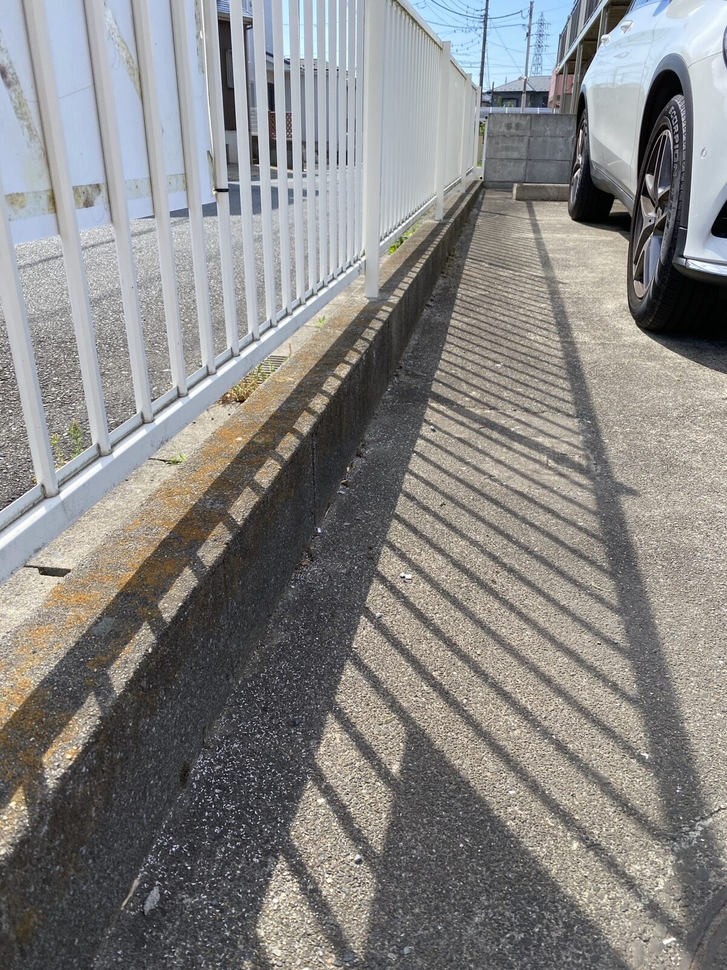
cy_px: 485
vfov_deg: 67.3
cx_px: 364
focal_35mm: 26
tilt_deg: -25.4
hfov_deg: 53.1
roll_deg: -0.8
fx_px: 728
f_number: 1.8
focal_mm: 4.25
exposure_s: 1/1124
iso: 32
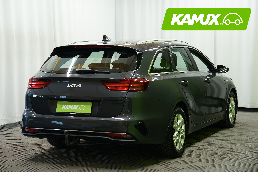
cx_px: 129
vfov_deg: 19.5
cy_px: 86
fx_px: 502
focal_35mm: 70
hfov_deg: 28.8
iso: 500
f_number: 5
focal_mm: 70
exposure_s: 1/20
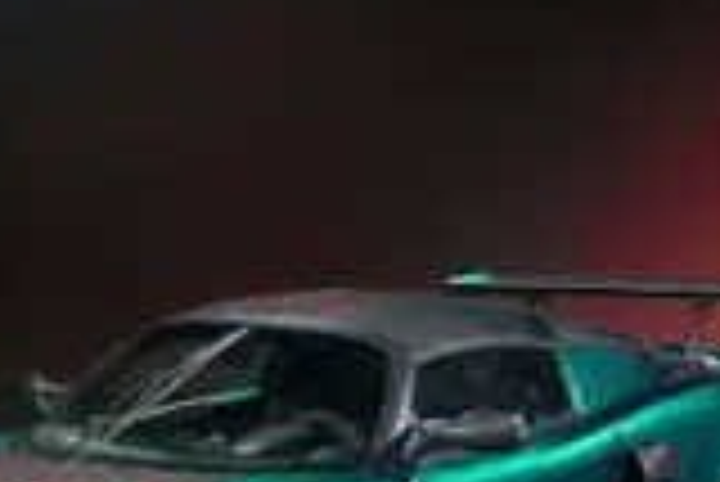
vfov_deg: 16.7
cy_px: 502
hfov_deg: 25.1
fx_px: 1601
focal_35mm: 80
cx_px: 212
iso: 400
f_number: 14
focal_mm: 32
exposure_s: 30
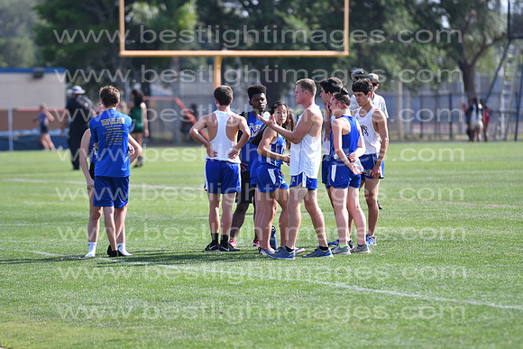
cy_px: 174
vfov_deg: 4.6
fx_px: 4359
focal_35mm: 300
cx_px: 262
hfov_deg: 6.9
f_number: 4
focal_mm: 200
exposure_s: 1/2000
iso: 200
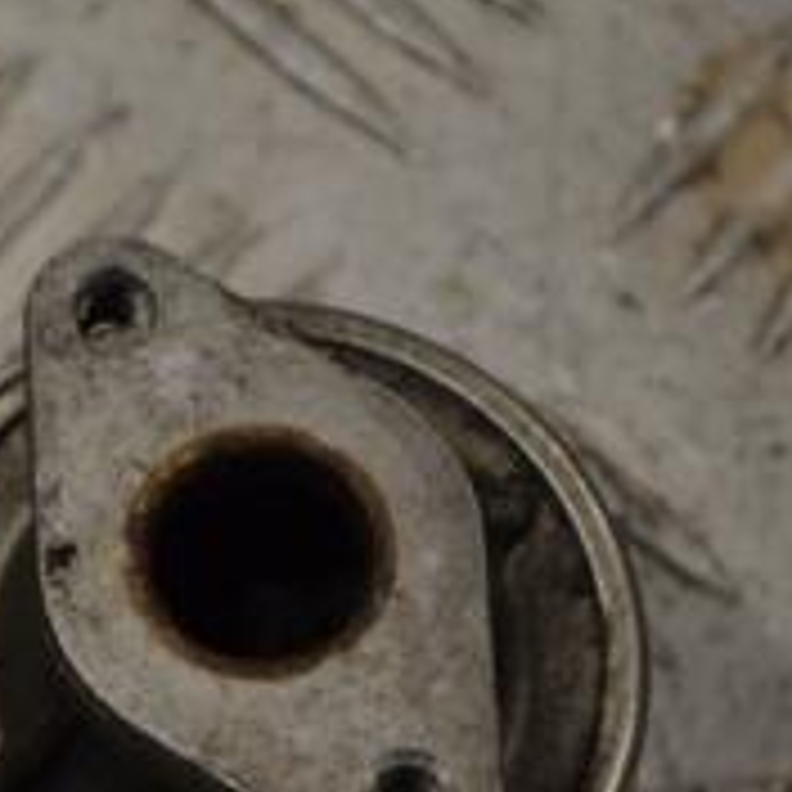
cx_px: -158
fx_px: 6172
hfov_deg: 7.3
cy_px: 580
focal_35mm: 238
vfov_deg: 7.3
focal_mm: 55
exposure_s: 1/125
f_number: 5.6
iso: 280
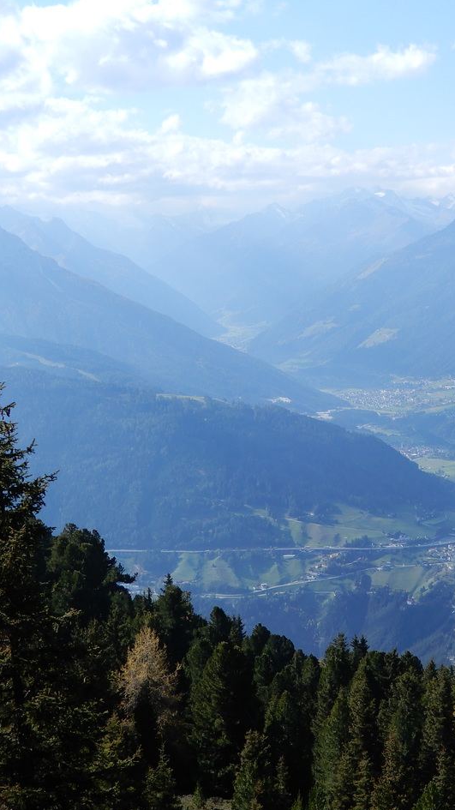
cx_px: 354
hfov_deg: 19.2
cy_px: 410
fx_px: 1331
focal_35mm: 62
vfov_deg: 33.8
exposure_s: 1/640
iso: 80
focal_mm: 7.5
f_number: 4
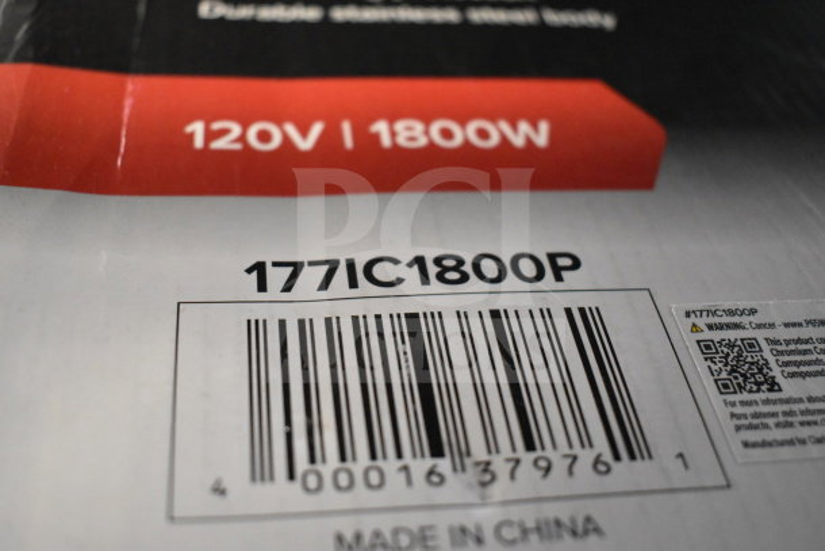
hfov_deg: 46.4
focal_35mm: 42
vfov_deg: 31.9
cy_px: 276
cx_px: 412
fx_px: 963
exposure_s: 1/60
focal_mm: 28
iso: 6400
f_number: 4.2
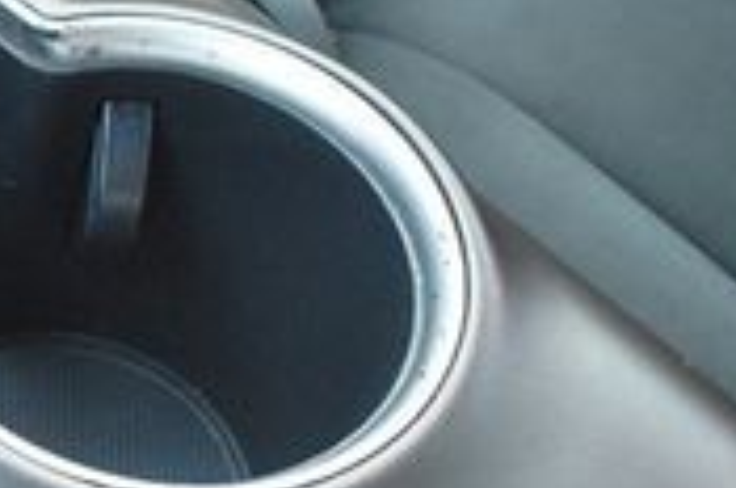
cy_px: 53
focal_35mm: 99
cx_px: -219
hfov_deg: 19.1
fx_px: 2020
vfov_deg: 13.6
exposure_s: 1/125
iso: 2200
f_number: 3.5
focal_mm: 18
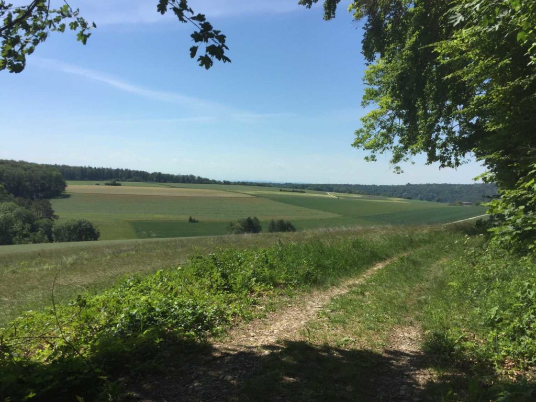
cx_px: 268
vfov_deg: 48.2
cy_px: 201
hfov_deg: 61.7
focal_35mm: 29
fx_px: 449
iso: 32
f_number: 2.2
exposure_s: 1/3300
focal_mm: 4.15
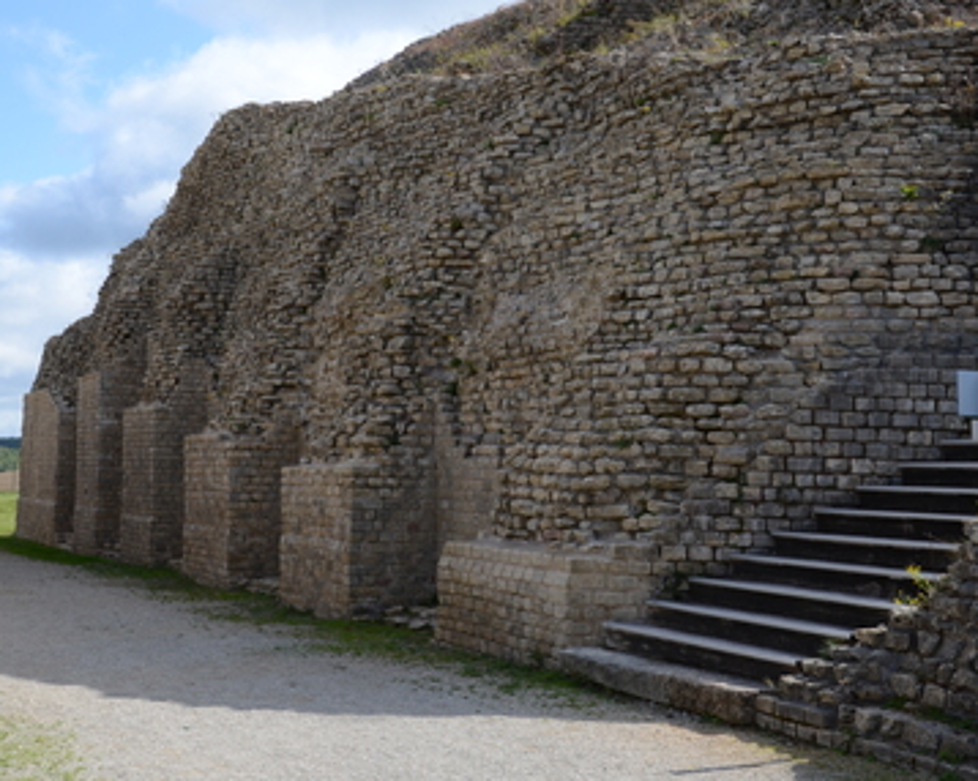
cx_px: 470
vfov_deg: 28.3
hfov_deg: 35.0
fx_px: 1550
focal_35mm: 54
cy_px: 392
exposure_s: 1/400
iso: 320
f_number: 10
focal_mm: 31
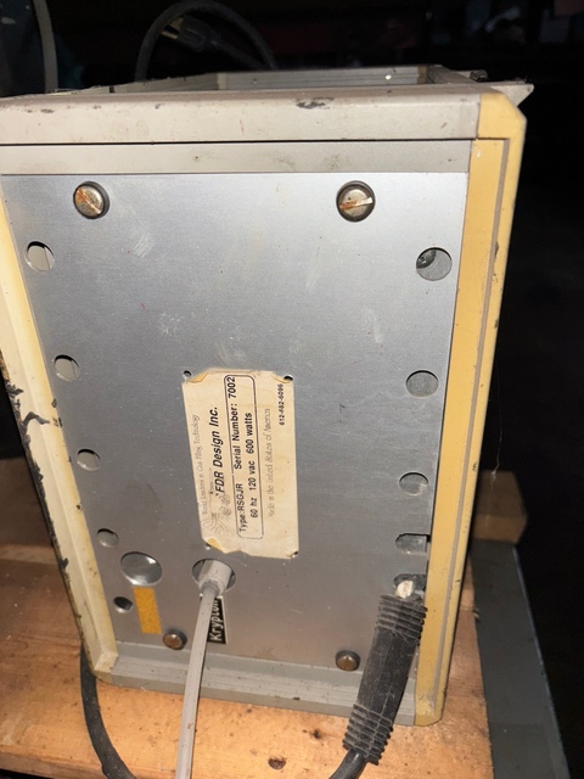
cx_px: 292
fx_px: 585
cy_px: 390
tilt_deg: -28.8
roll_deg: +1.9
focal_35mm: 26
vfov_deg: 67.3
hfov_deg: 53.1
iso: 32
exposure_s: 1/50
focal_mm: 5.96
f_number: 1.6
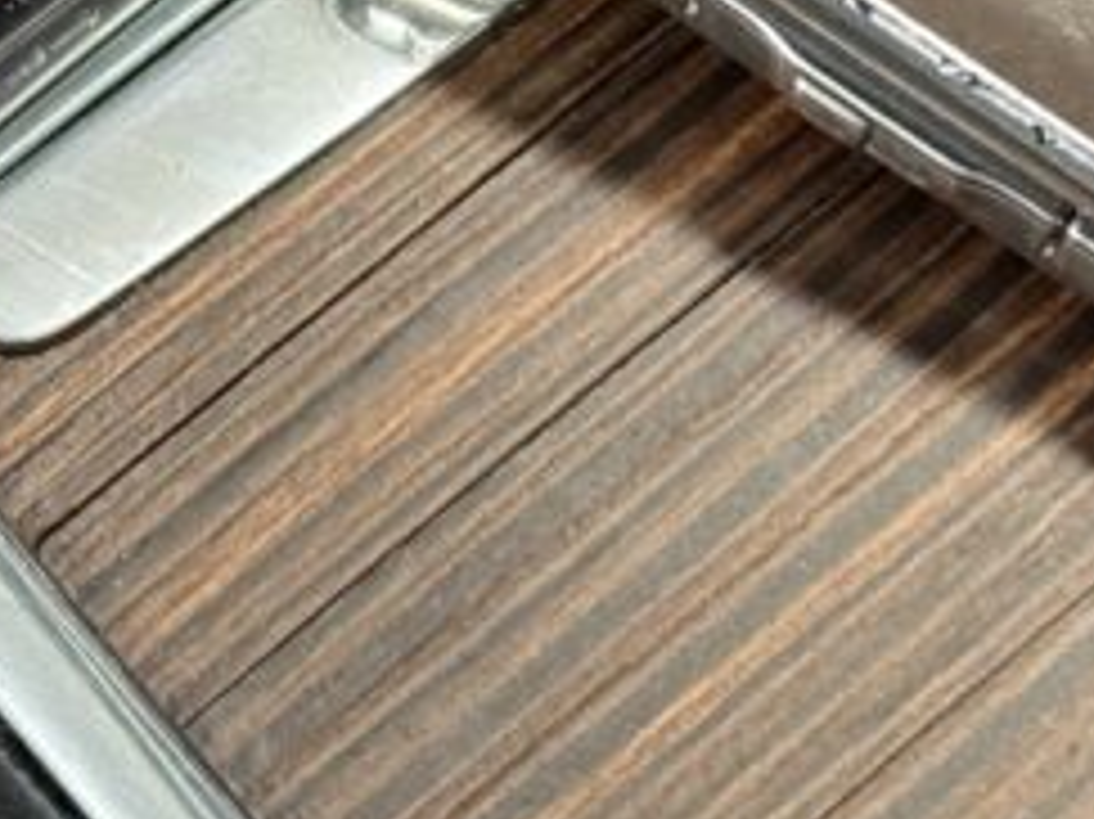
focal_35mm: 202
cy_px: -855
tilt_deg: -64.4
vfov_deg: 7.1
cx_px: 302
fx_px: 6381
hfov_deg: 9.8
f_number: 1.78
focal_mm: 6.76
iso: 320
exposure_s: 1/38
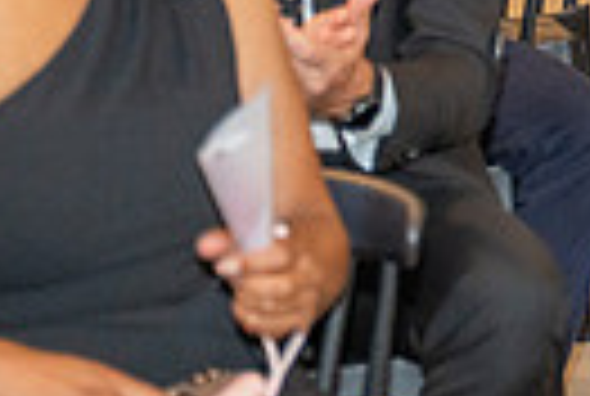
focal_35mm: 252
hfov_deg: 7.7
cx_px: 1261
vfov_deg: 5.4
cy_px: -331
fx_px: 4139
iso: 1000
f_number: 2.8
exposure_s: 1/200
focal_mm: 57
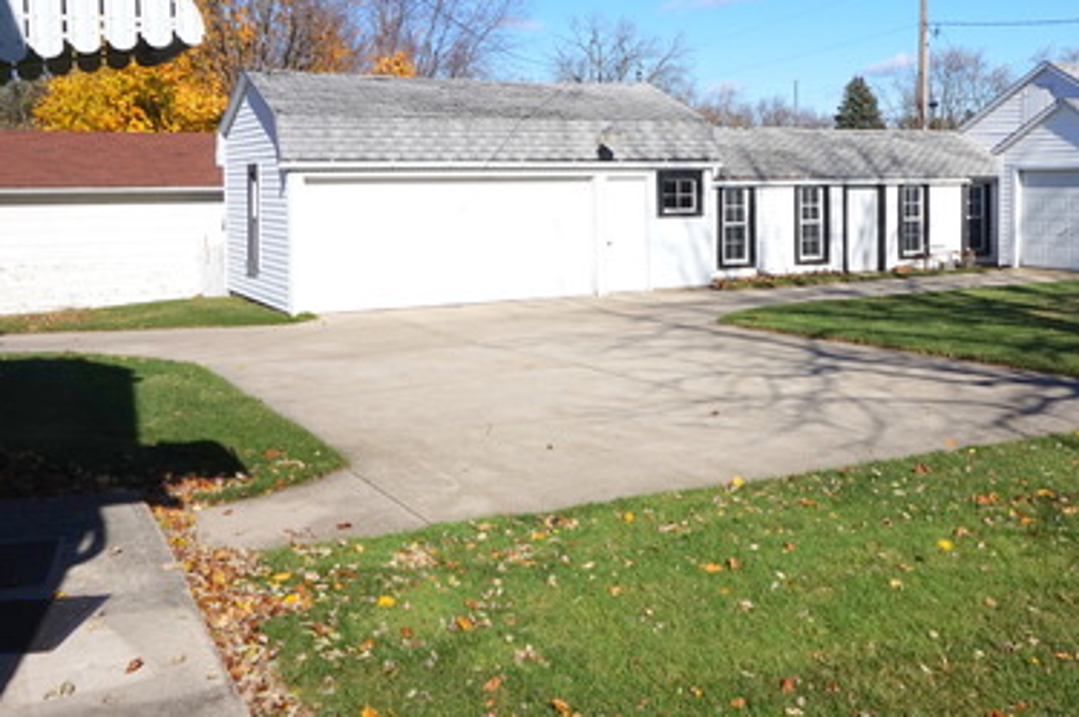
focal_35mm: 41
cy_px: 256
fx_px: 1227
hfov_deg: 45.9
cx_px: 800
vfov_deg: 32.3
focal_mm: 16
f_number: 14
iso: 100
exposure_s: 1/160
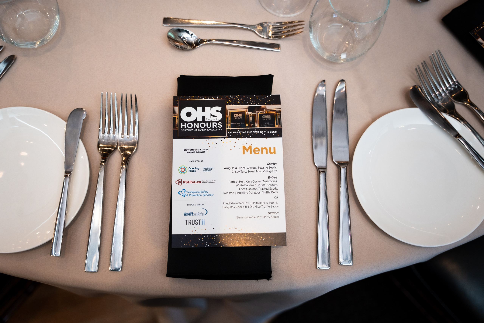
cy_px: 162
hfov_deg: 51.5
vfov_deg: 35.6
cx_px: 242
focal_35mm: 37
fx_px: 502
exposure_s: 1/200
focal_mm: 37
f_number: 2.8
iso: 1000
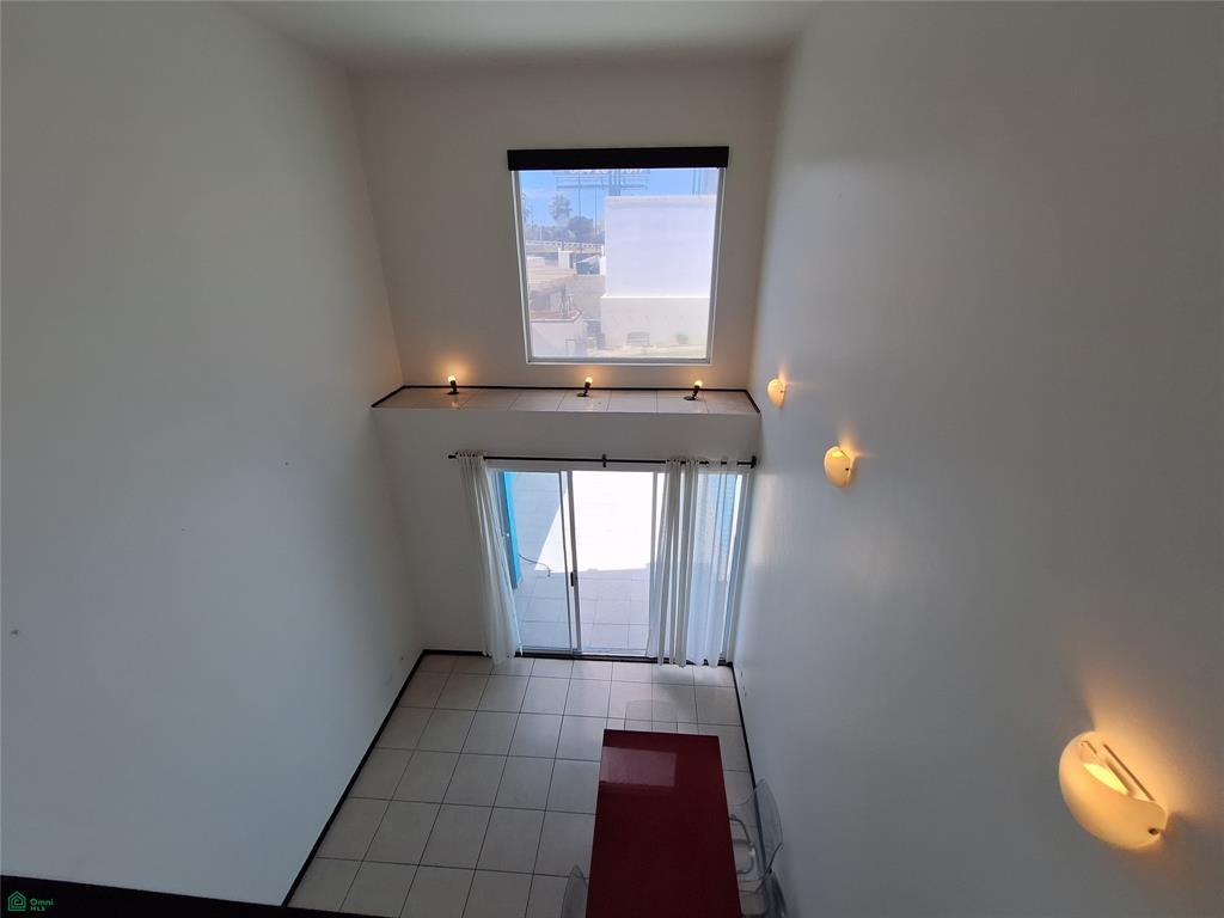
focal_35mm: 13
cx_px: 612
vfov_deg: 89.9
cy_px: 459
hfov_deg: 106.2
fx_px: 460
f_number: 2.2
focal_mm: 1.74
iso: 40
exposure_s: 1/864
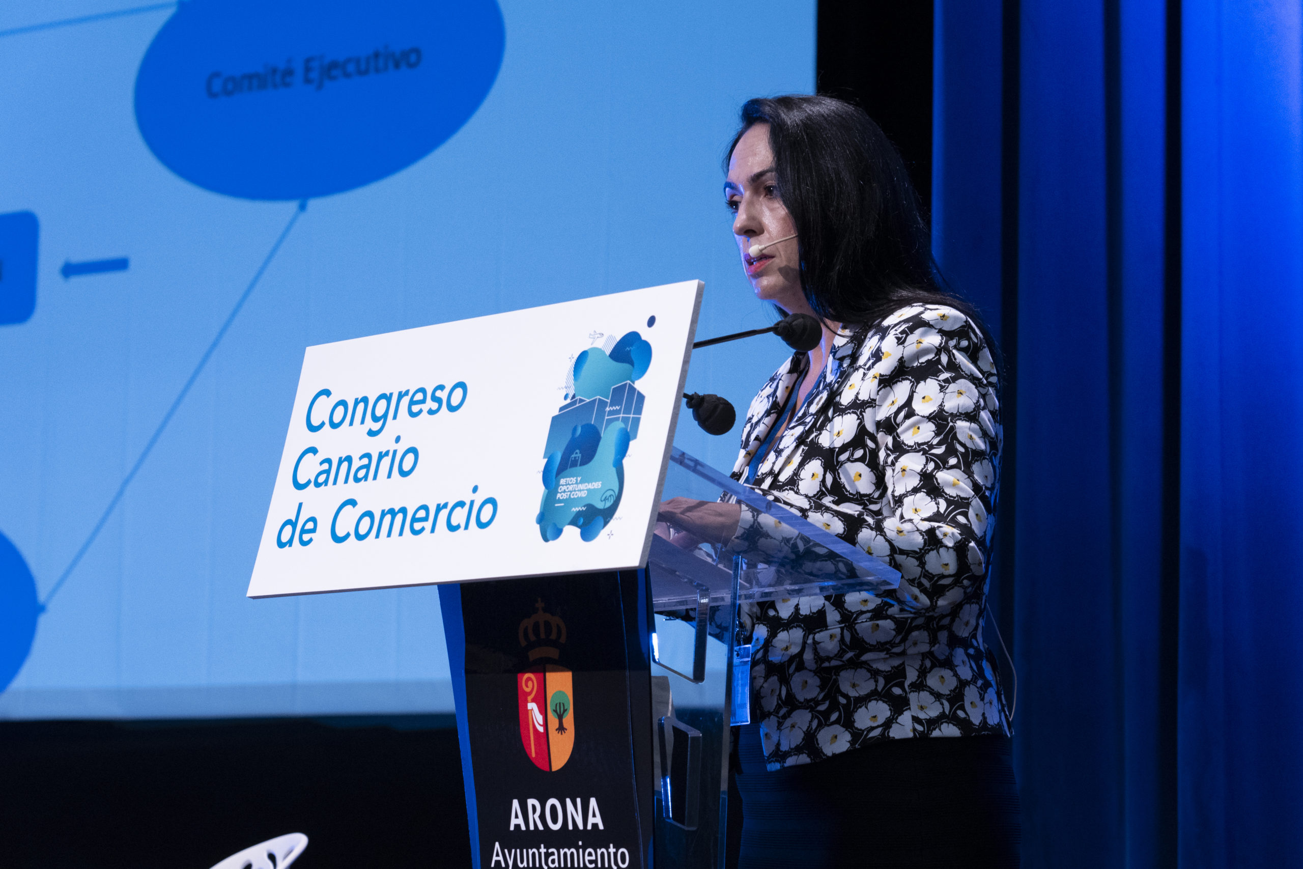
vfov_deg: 14.3
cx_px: 652
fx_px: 3475
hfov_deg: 21.2
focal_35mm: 96
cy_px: 434
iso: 3200
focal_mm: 96
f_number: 6.3
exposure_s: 1/100
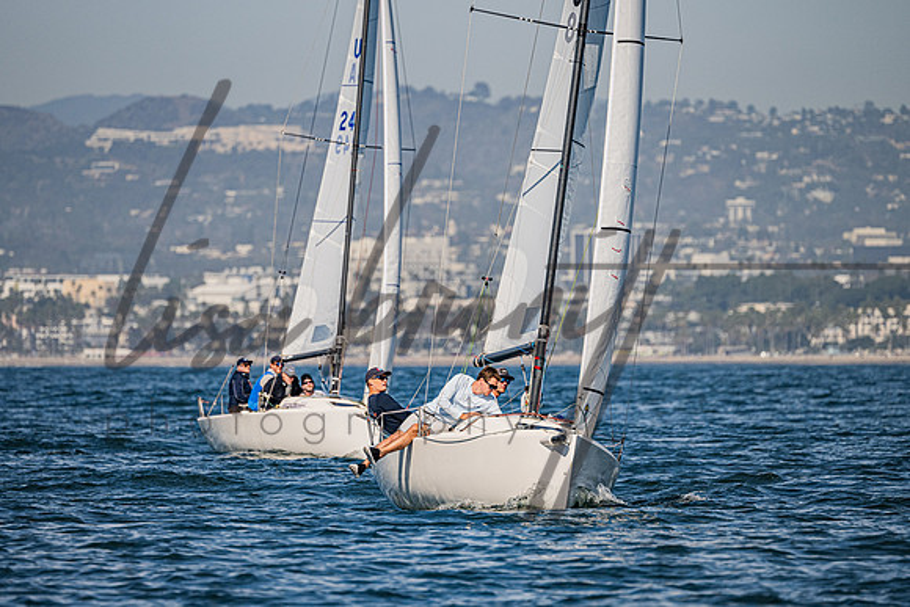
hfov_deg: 4.8
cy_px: 313
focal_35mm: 428
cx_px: 447
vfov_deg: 3.2
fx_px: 10811
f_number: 5.3
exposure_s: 1/3200
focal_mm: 320
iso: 320
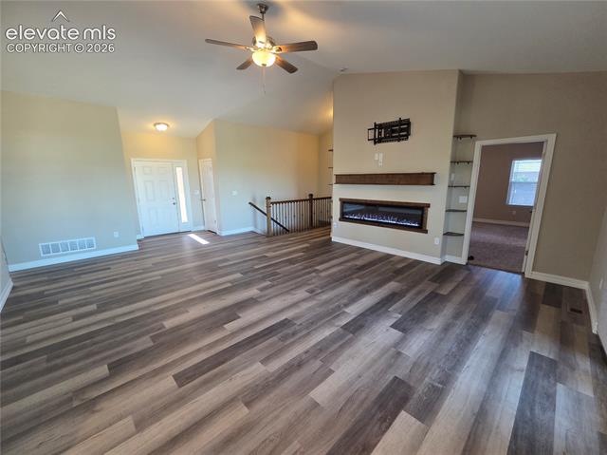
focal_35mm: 13
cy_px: 228
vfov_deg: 89.8
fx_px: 228
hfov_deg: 106.2
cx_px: 304
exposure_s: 1/60
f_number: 2.2
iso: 250
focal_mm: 2.2
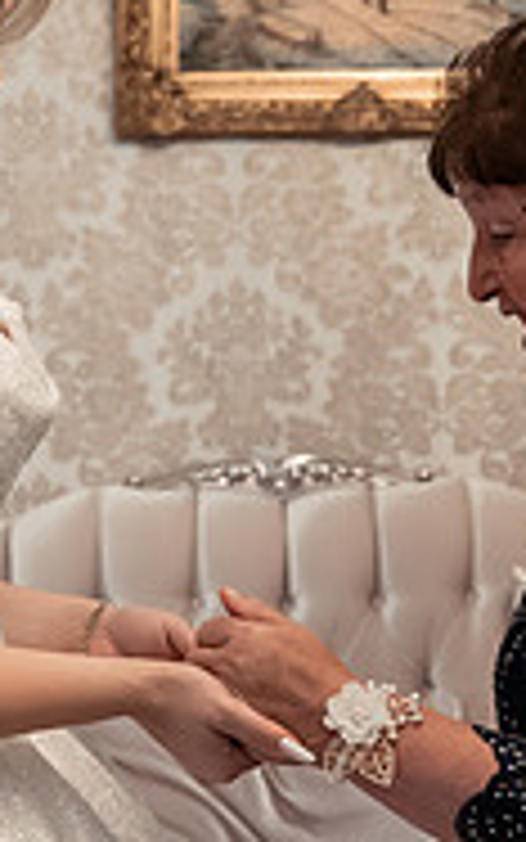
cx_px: 183
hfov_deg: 14.2
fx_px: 2109
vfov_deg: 22.5
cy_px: 404
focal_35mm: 92
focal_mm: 28
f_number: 2.8
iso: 3200
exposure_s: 1/200
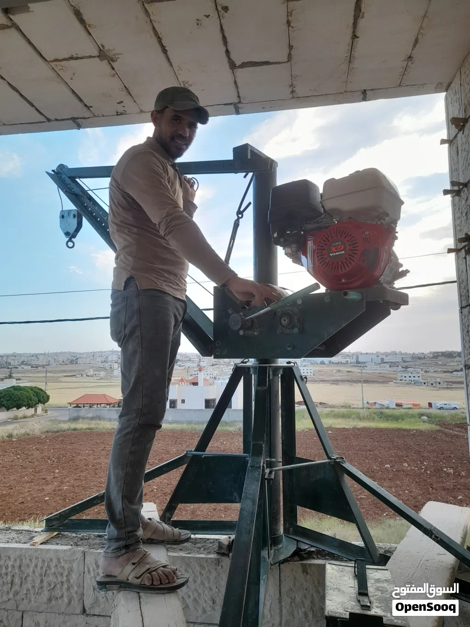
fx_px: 453
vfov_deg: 69.4
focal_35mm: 25
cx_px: 235
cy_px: 314
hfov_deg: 54.9
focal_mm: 4.6
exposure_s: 1/50
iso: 25
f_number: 2
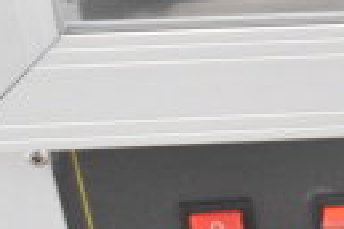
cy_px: 286
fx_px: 1972
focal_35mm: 206
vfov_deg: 6.6
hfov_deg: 9.1
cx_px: 800
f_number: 6.3
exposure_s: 1/160
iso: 6400
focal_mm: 29
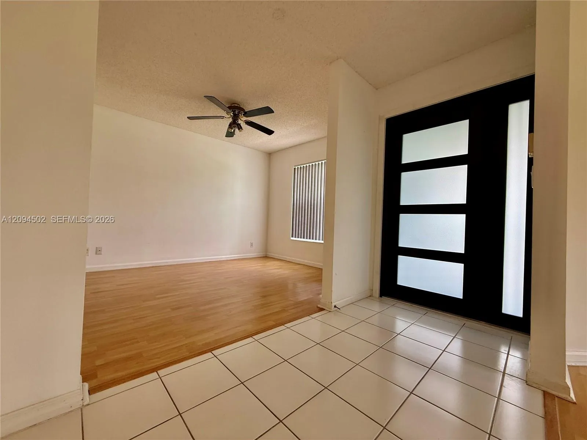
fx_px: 237
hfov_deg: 102.1
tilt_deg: +2.2
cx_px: 294
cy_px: 220
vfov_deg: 85.7
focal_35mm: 14
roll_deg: -1.3
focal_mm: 2.22
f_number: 2.2
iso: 100
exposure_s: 1/99
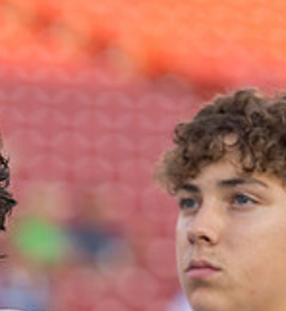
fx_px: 4688
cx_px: -72
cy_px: 407
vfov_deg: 3.8
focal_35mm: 480
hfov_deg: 3.5
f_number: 2.8
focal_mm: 123
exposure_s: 1/250
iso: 100
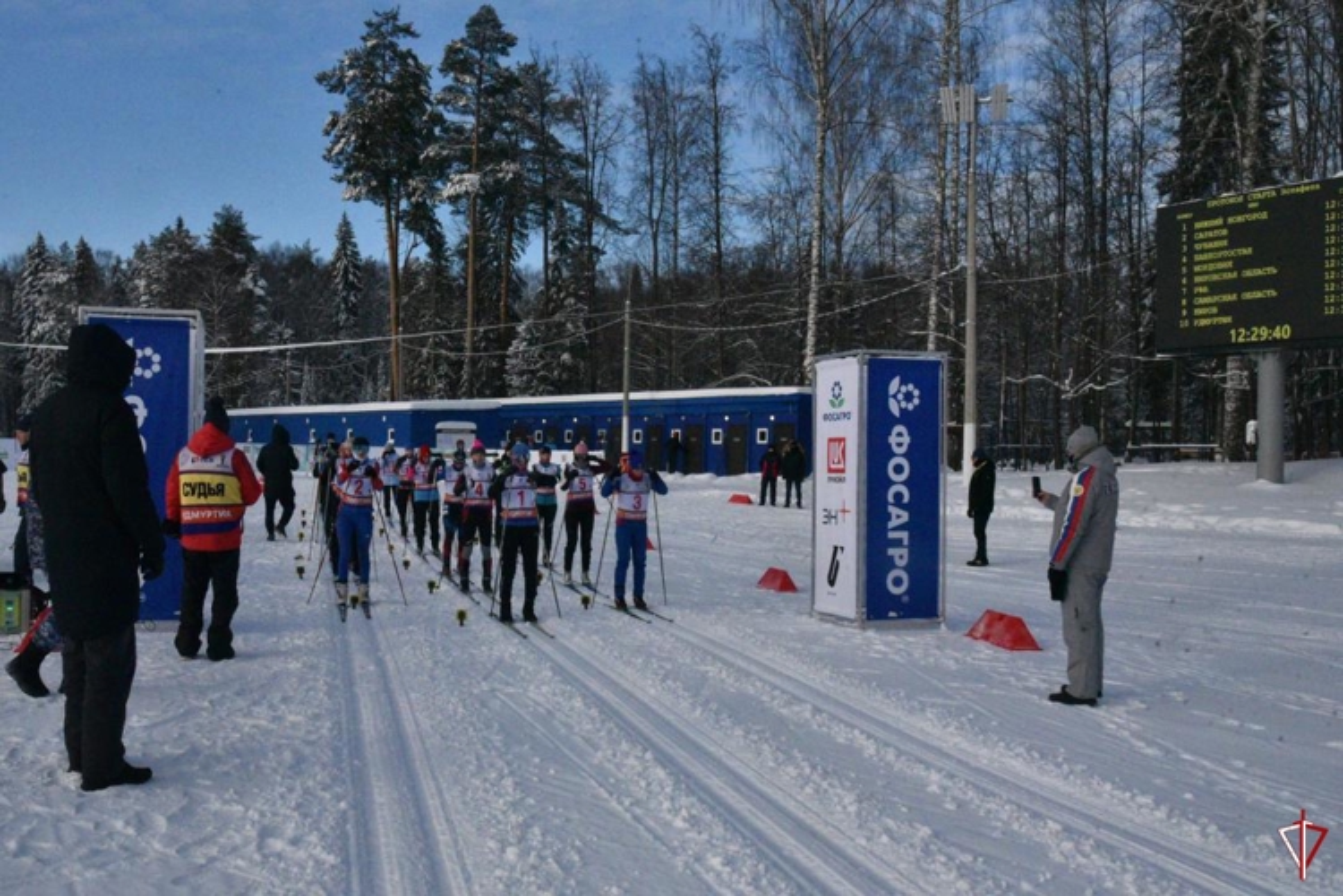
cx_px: 672
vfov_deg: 47.9
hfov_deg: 67.4
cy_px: 448
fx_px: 1007
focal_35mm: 27
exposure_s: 1/4000
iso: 12800
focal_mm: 27
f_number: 22
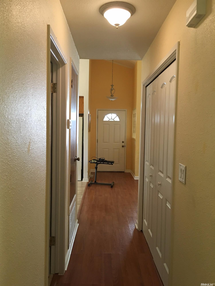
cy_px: 143
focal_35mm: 29
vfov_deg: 61.7
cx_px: 108
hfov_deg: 48.2
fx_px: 240
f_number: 2.2
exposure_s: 1/15
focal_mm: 4.15
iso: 64
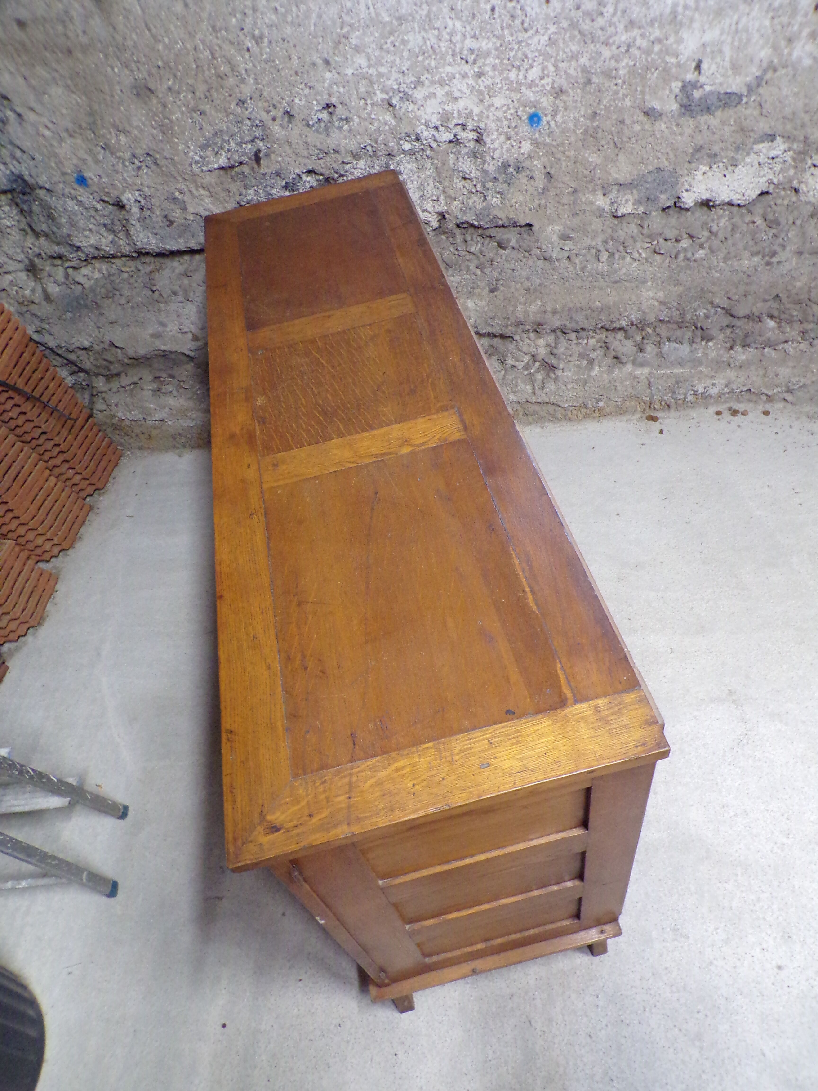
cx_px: 409
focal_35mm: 24
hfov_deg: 56.8
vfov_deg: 71.6
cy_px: 546
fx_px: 756
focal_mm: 4.3
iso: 517
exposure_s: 1/17
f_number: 3
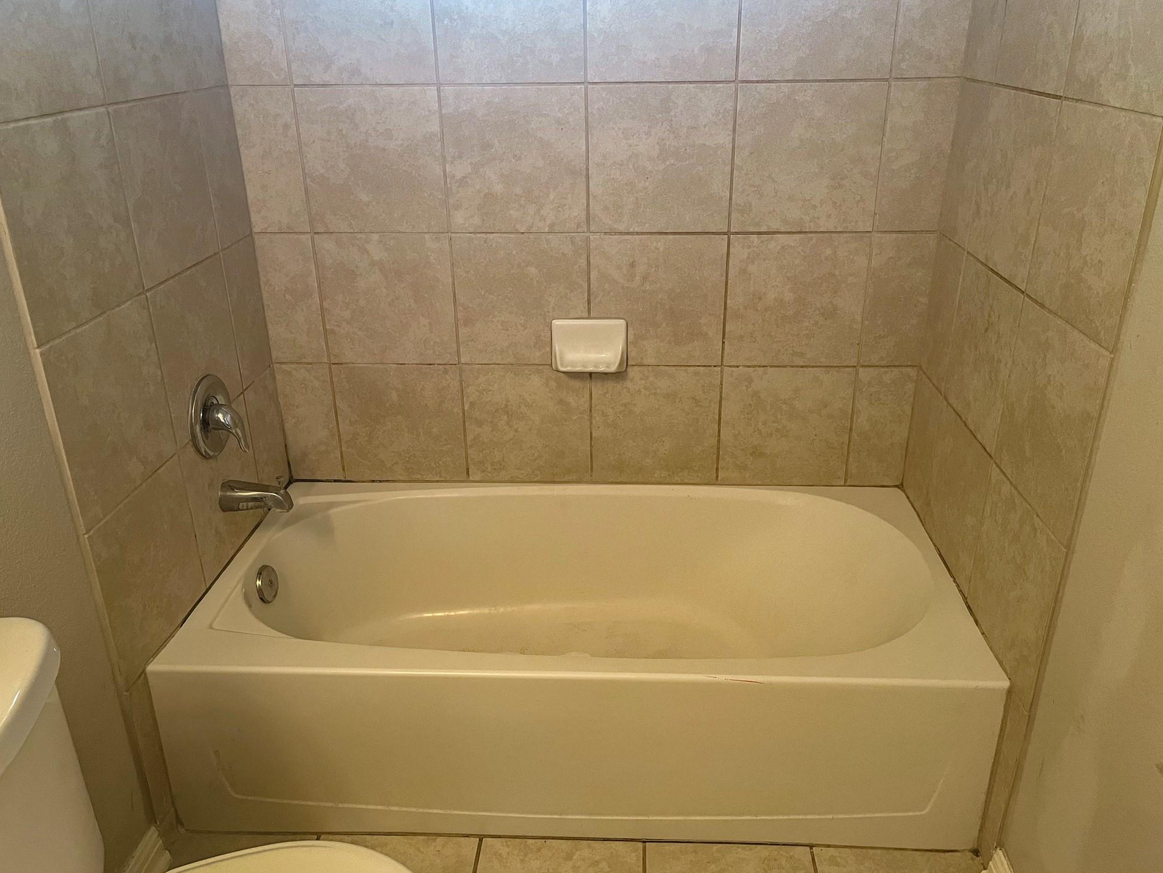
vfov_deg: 51.4
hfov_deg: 65.3
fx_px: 907
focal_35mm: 27
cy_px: 427
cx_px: 599
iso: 160
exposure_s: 1/60
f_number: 1.6
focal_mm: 5.1
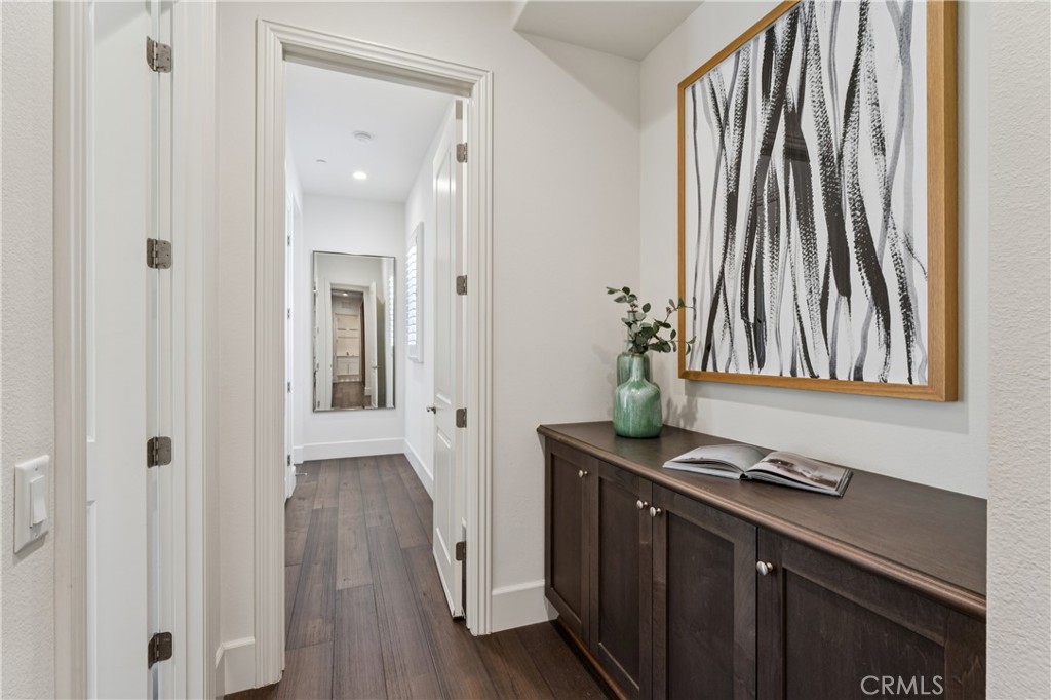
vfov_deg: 73.0
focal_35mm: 16
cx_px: 526
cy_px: 350
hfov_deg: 96.0
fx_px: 473
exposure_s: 1
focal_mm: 16.2
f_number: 13
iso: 100
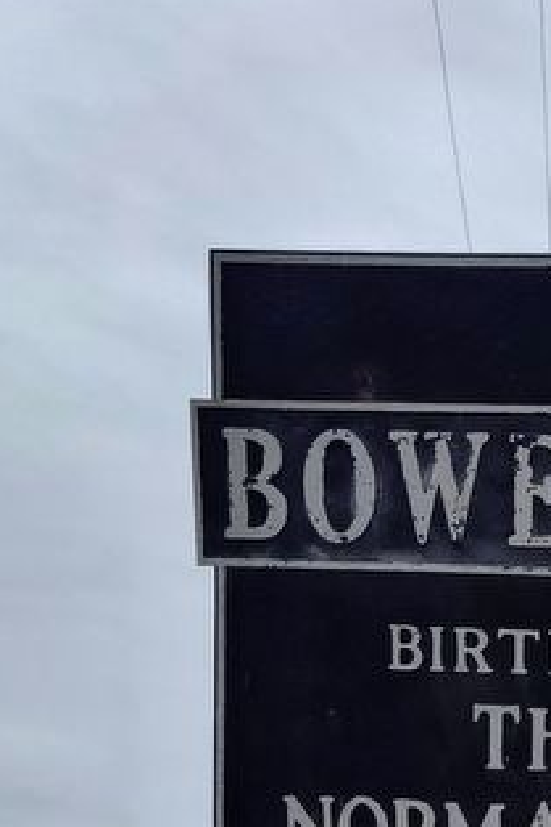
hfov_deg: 20.9
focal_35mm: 61
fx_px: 1402
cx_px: 646
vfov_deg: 31.5
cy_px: 735
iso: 100
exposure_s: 1/306
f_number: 1.8
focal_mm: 5.56
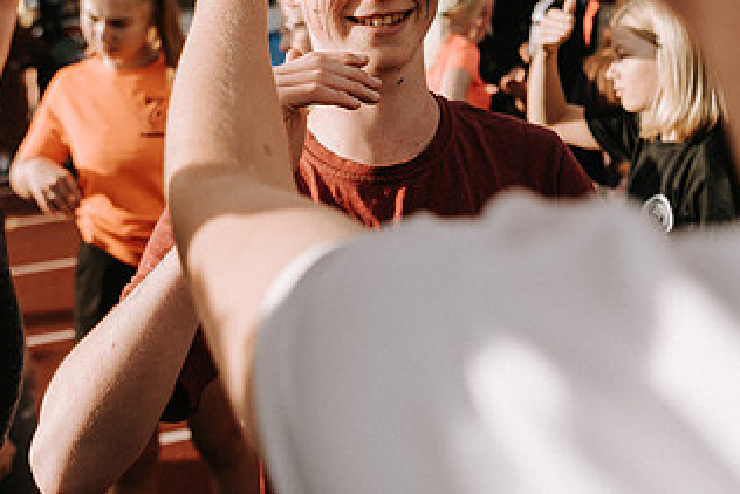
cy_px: 48
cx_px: 368
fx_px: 905
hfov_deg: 44.5
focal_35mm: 44
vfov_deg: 29.3
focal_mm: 24
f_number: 2.8
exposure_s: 1/2000
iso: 100
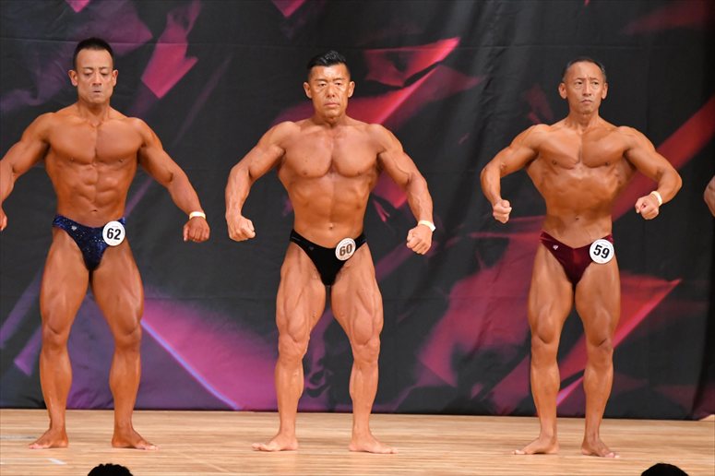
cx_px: 358
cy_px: 238
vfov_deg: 4.8
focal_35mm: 285
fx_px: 5658
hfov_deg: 7.2
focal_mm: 190
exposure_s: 1/400
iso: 7200
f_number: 5.6
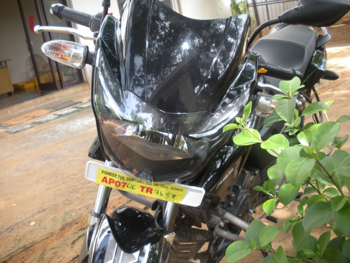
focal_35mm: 36
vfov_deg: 39.7
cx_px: 175
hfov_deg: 51.4
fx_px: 364
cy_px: 132
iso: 84
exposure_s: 1/55
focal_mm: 6.3
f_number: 3.5
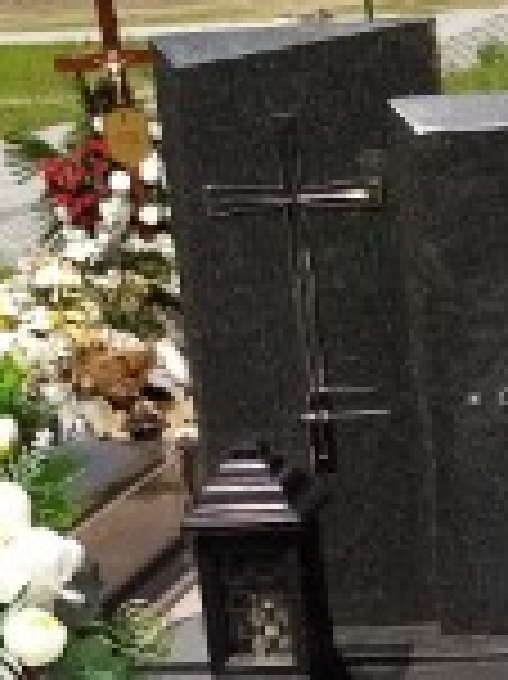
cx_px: 562
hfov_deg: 13.2
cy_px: 689
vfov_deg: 17.5
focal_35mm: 110
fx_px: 2155
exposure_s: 1/2179
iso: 107
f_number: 1.8
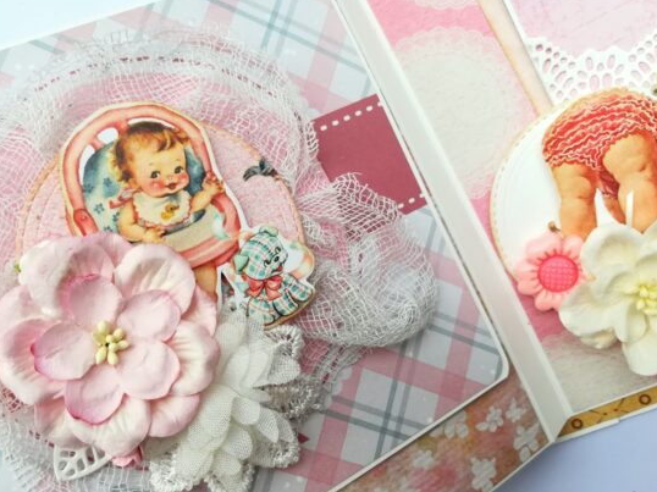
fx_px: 550
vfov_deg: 48.1
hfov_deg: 61.6
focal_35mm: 29
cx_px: 303
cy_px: 267
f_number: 2.2
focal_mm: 3.83
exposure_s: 1/532
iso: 50
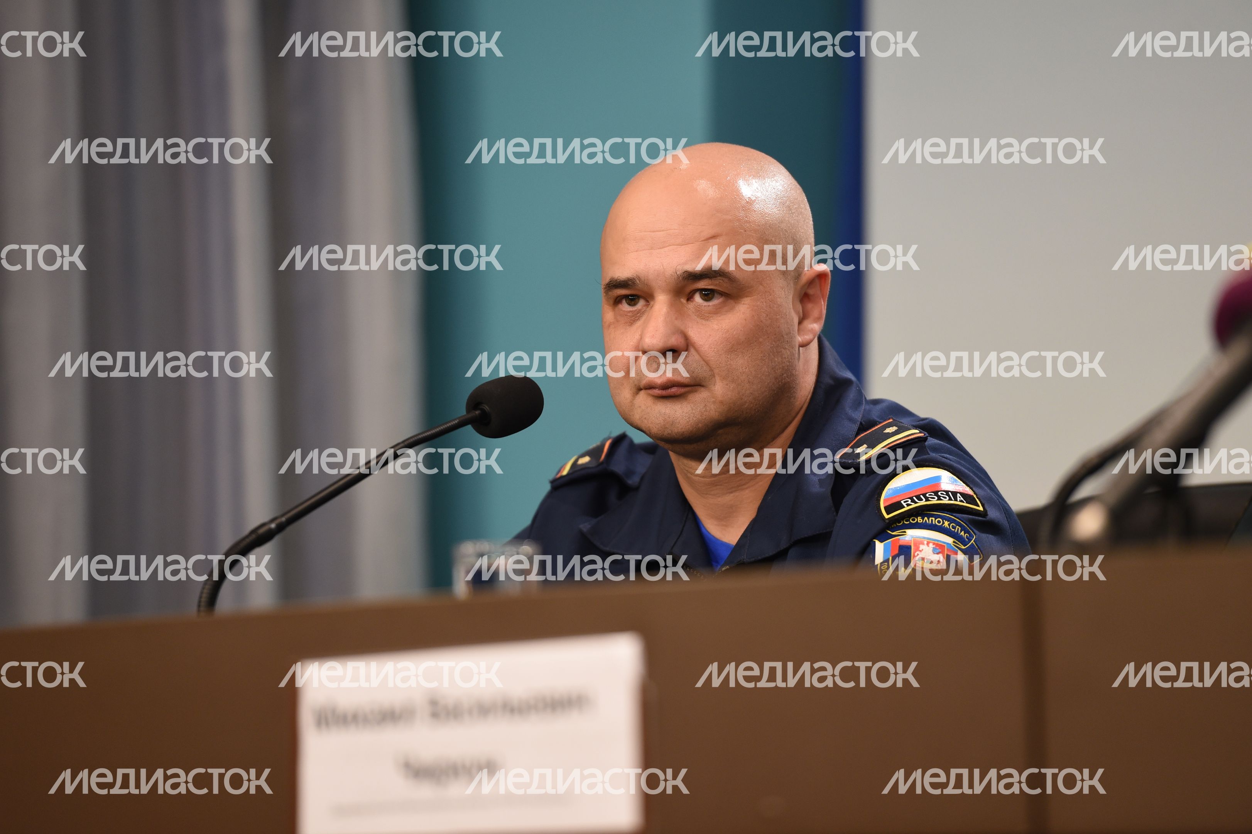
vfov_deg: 6.9
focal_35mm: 200
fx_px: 6952
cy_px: 417
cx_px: 626
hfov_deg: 10.3
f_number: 3.5
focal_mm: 200
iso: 1600
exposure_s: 1/250
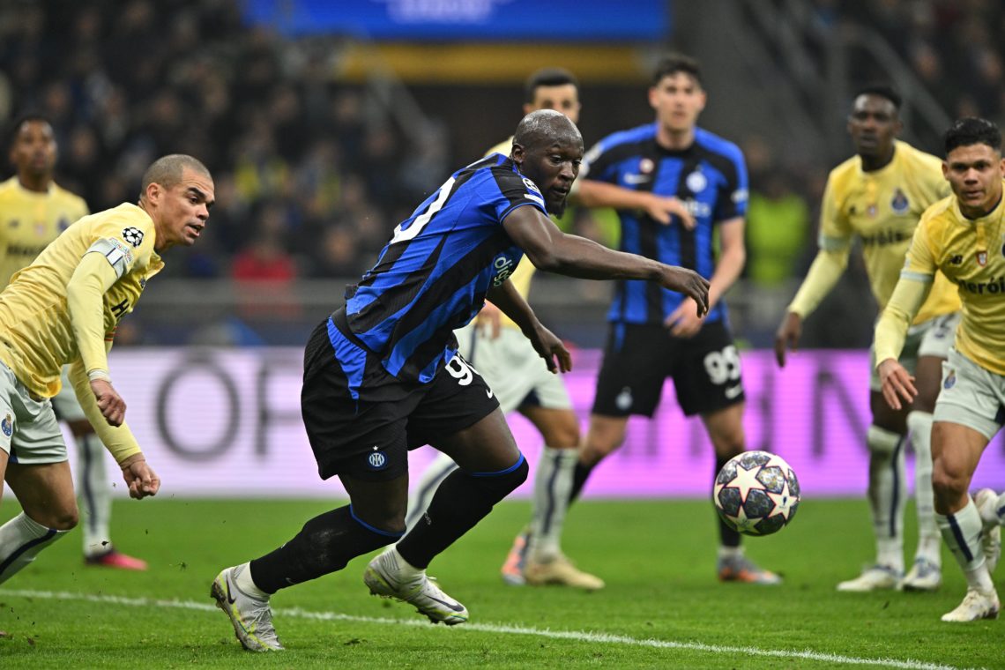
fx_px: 11166
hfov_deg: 5.2
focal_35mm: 400
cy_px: 335
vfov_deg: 3.4
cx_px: 502
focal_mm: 400
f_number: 4
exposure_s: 1/1600
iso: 2000
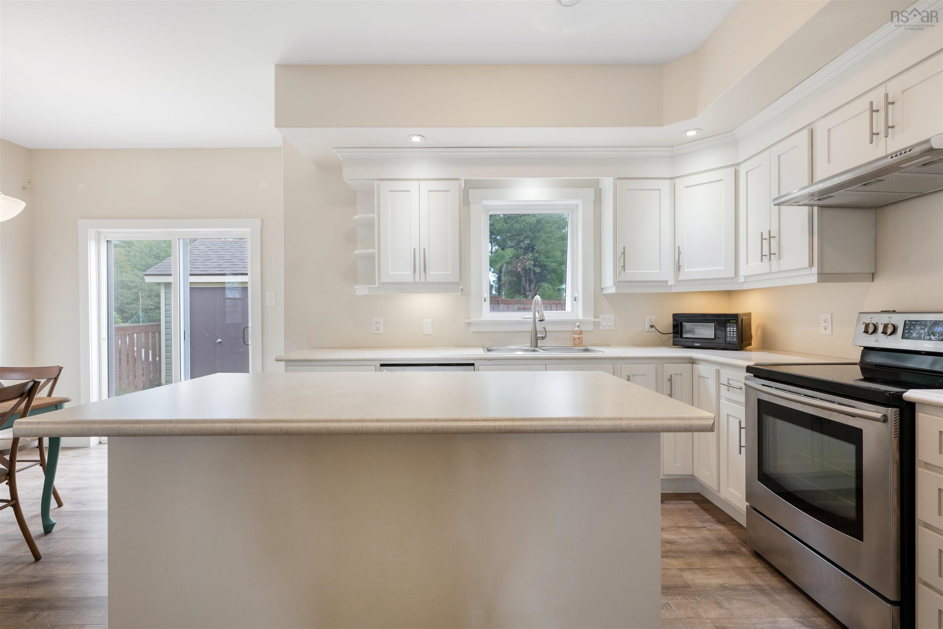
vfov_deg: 72.1
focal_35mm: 16
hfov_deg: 95.0
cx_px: 472
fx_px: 432
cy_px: 314
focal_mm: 16.5
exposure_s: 1/100
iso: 800
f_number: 8
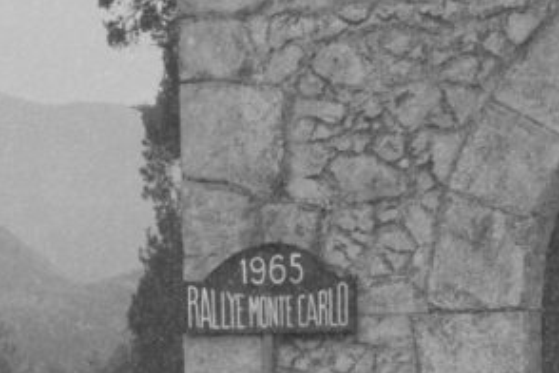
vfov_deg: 7.8
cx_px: -260
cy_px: 526
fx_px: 2702
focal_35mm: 174
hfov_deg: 11.4
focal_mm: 50
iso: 1600
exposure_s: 1/320
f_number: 6.3
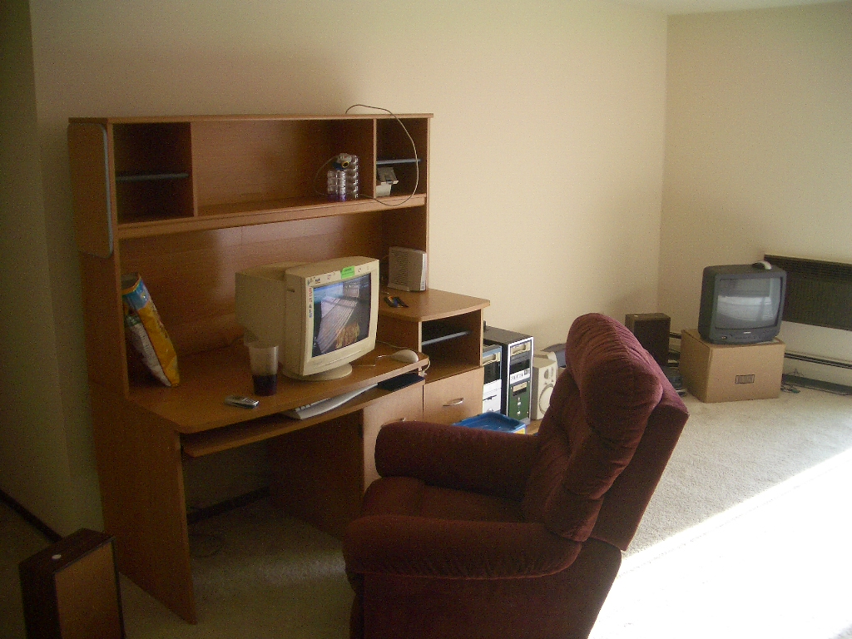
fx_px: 861
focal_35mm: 35
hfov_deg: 52.6
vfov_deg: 40.7
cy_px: 320
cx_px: 426
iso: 100
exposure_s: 1/125
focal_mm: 5.8
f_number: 2.6
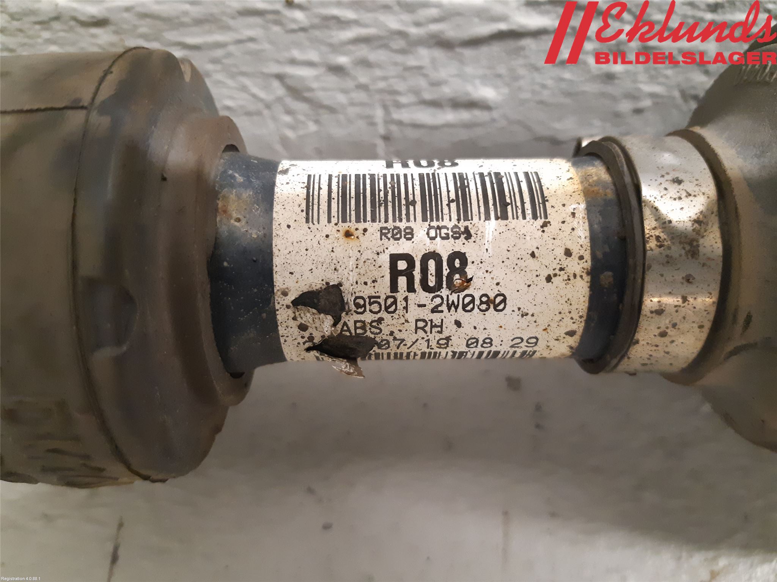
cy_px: 291
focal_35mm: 26
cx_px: 388
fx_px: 584
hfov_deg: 67.3
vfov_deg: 53.1
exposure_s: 1/25
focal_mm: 3.93
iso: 400
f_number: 1.7
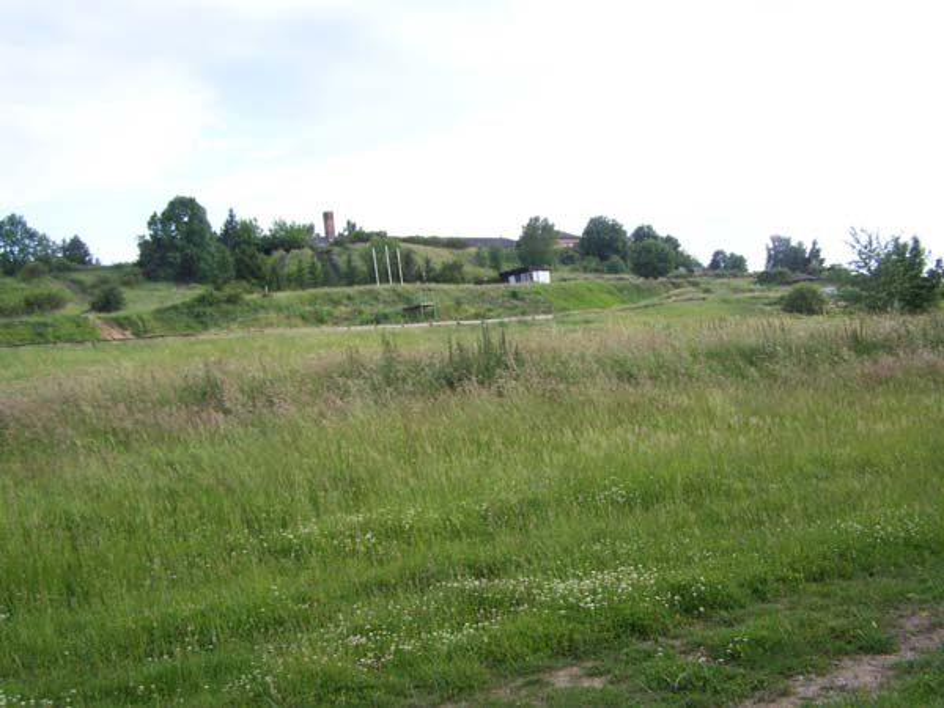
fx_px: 1036
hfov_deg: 49.0
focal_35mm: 38
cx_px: 472
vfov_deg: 37.7
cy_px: 354
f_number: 2.8
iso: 160
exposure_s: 1/640
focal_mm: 6.3
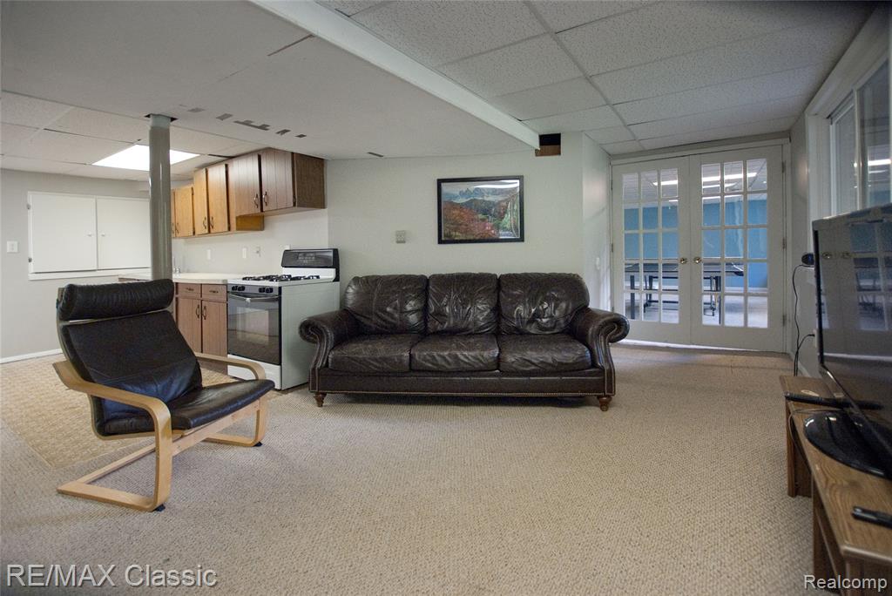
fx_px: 372
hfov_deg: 100.4
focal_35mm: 15
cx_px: 446
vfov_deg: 77.4
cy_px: 298
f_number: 3.5
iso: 800
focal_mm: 10
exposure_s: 1/80
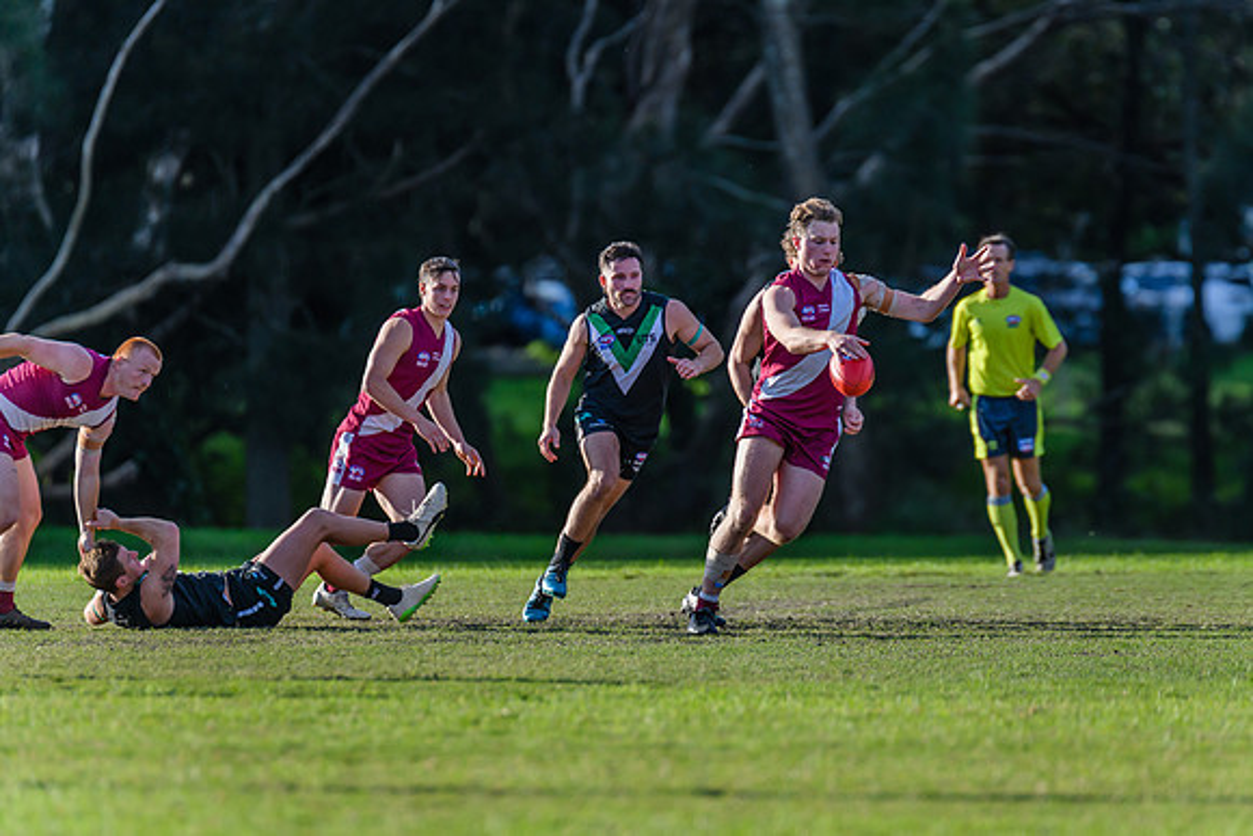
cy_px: 447
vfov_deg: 3.2
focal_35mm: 430
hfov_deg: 4.8
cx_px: 689
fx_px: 14974
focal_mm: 380
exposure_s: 1/2500
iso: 800
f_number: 4
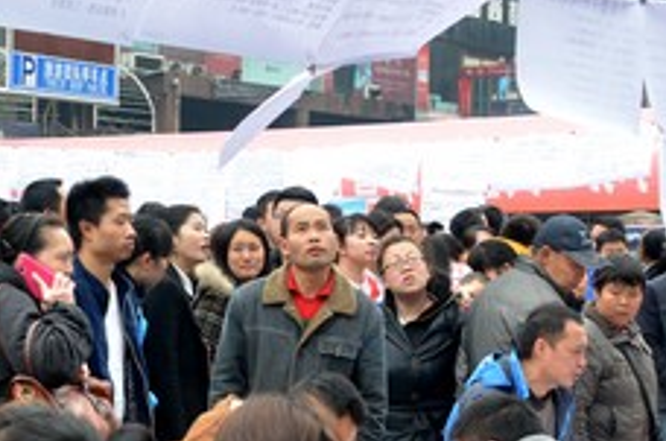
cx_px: 161
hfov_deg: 22.0
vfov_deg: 14.8
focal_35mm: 92
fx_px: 1698
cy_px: 282
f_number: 5.6
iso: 400
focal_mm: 28
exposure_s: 1/125
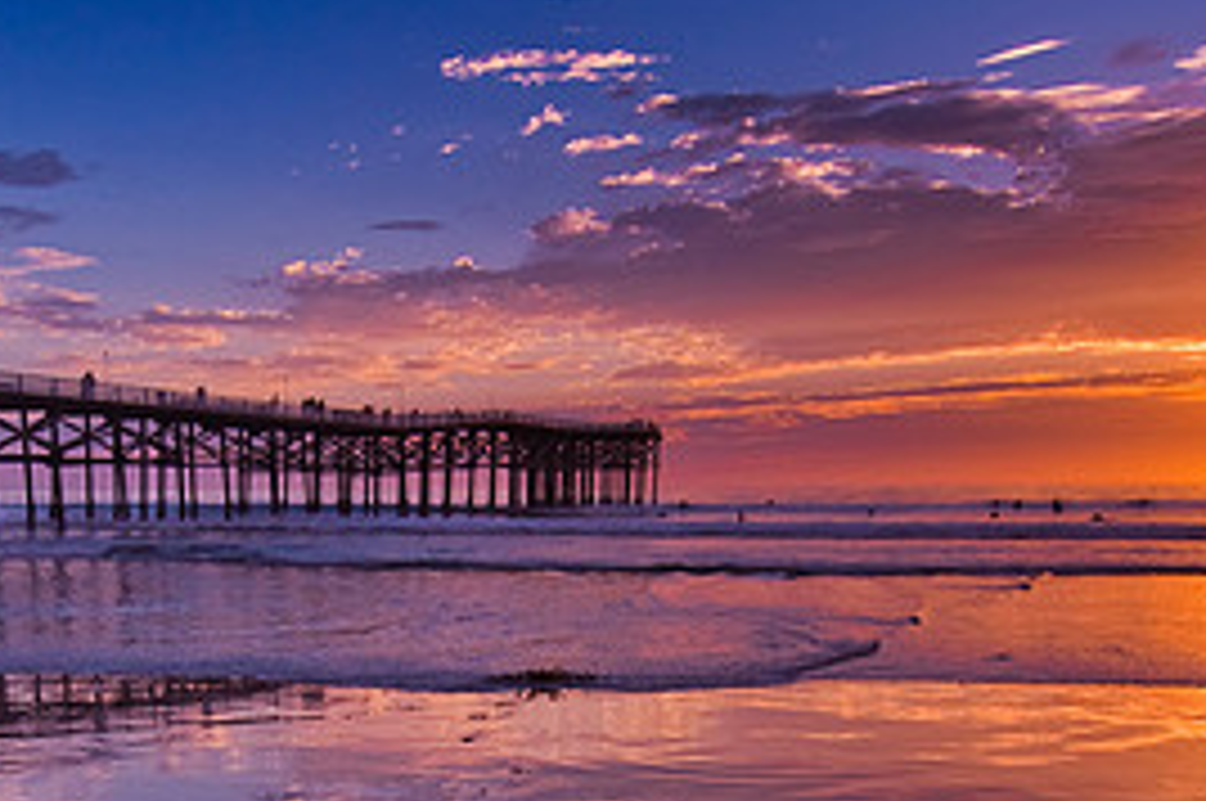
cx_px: 374
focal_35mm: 39
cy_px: 826
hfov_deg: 48.5
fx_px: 1305
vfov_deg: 31.2
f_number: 8
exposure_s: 1/250
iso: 200
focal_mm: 12
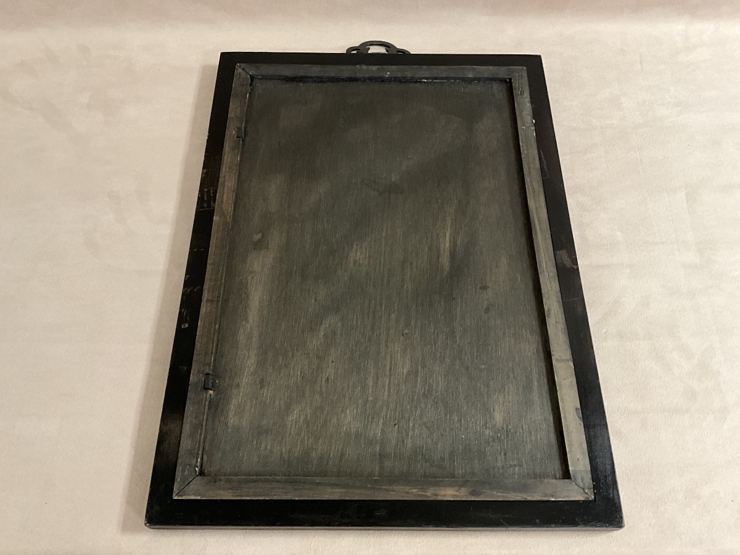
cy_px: 278
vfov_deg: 48.2
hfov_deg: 61.7
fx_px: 620
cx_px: 370
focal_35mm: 29
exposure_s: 1/33
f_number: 1.8
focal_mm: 3
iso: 200
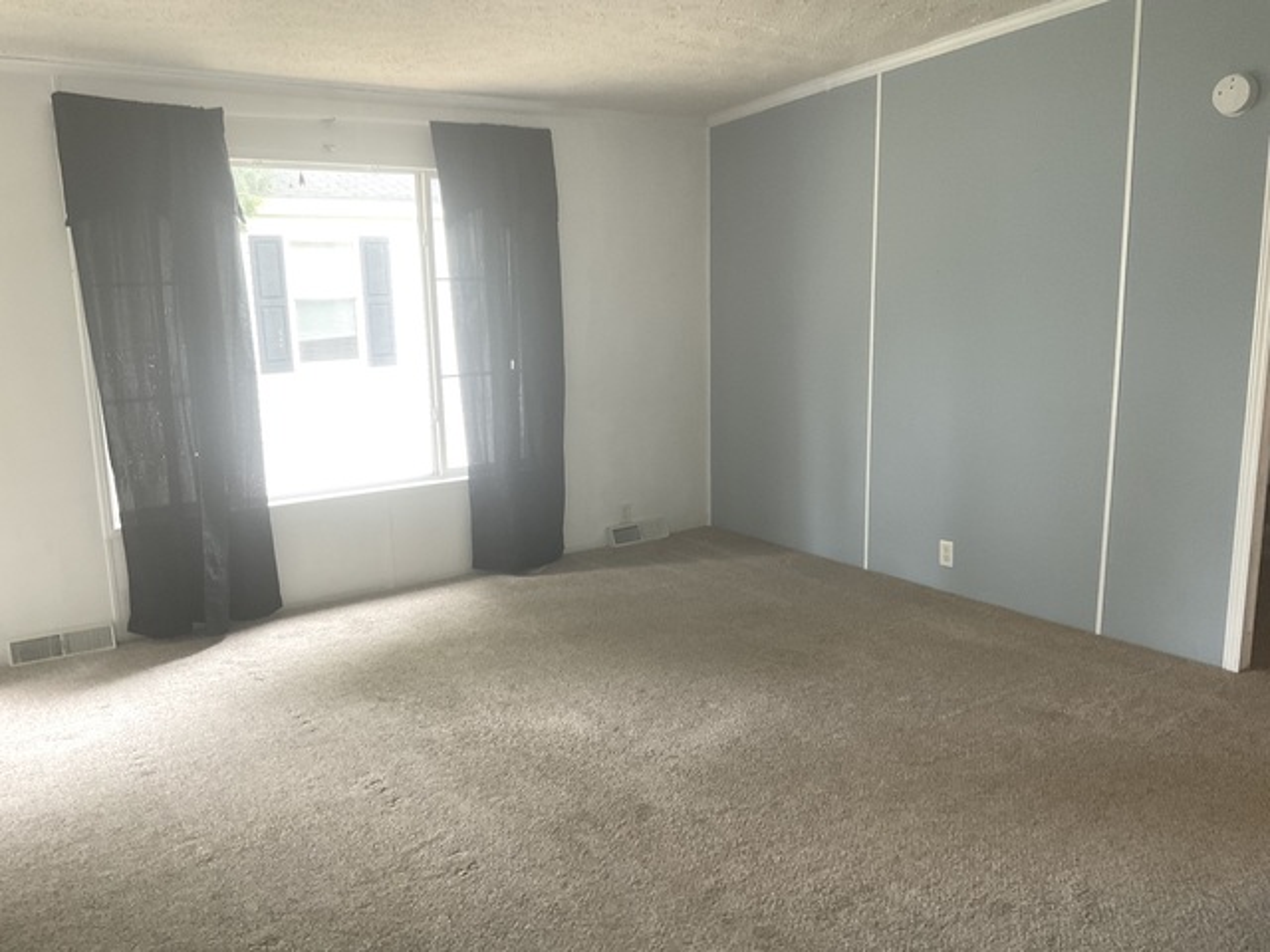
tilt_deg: -11.8
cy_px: 476
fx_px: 1064
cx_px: 635
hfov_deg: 61.7
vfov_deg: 48.2
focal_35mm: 29
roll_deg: +0.4
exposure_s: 1/60
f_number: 1.8
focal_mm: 3
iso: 125
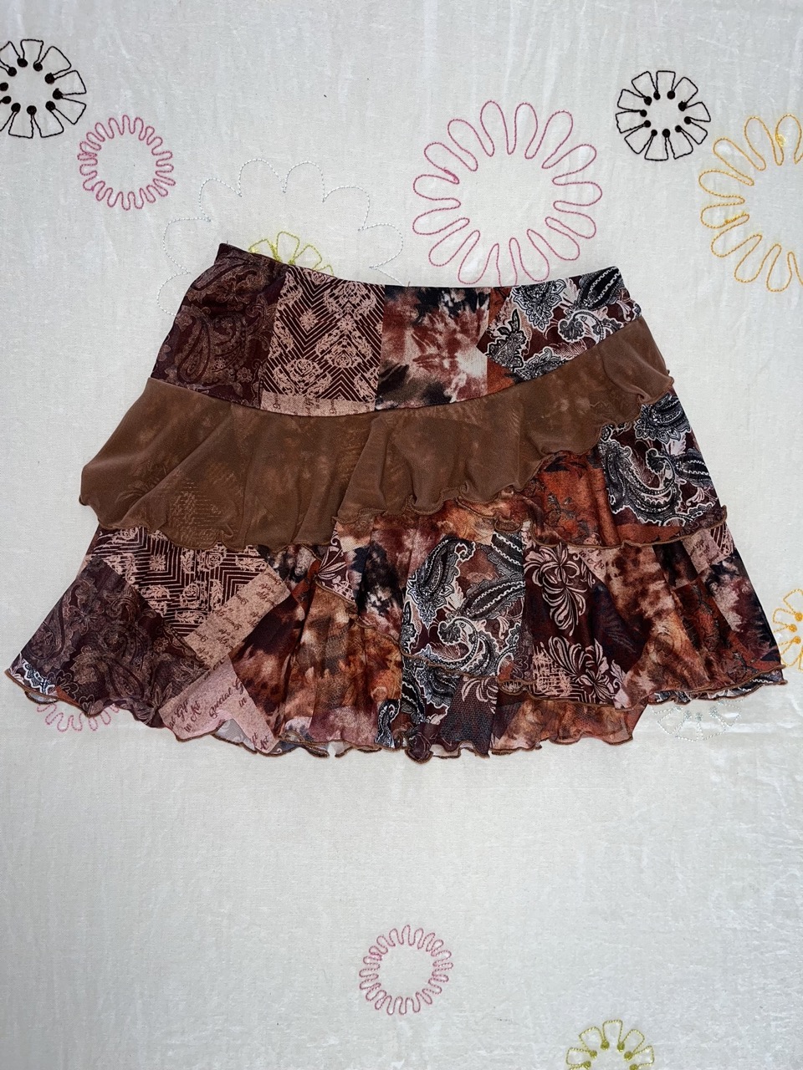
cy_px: 535
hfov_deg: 53.1
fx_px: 804
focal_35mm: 26
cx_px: 402
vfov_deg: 67.3
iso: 40
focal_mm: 5.1
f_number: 1.6
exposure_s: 1/121
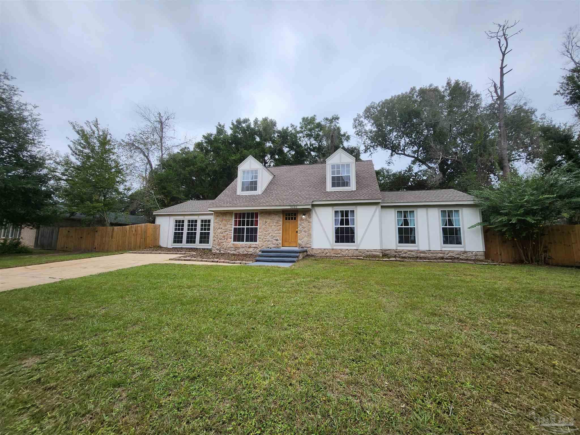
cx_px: 290
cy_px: 218
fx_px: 218
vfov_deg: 89.9
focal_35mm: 13
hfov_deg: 106.2
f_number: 2.2
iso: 32
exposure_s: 1/296
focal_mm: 1.74
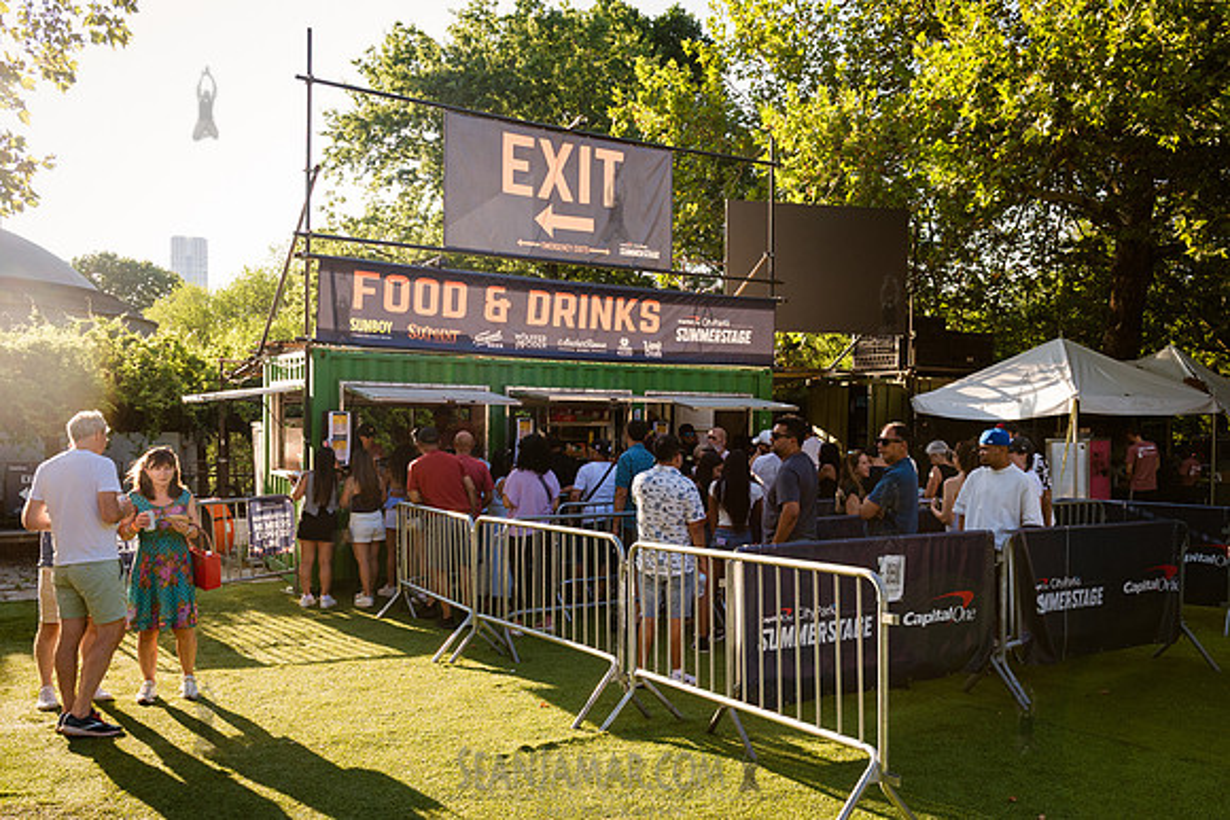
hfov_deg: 62.4
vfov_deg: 43.9
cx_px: 631
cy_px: 459
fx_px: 1015
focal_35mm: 30
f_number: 4.5
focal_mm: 26
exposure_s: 1/500
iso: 500
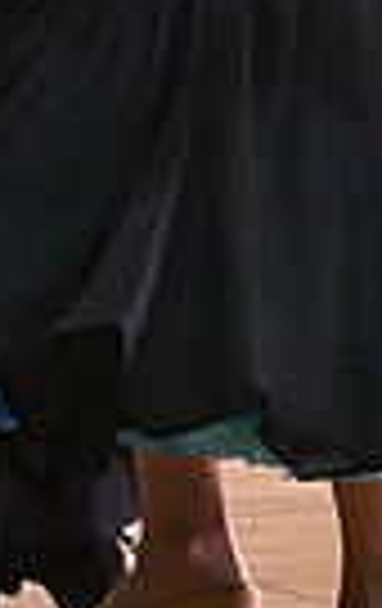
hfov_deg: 2.1
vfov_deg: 3.3
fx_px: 10488
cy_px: -158
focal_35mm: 633
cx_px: 195
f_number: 5
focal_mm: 145
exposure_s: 1/400
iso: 3200
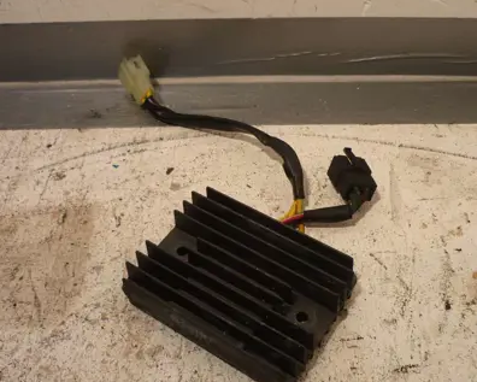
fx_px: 551
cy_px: 195
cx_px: 265
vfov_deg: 38.2
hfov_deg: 46.8
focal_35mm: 39
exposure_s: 1/50
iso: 80
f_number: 2.8
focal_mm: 5.5
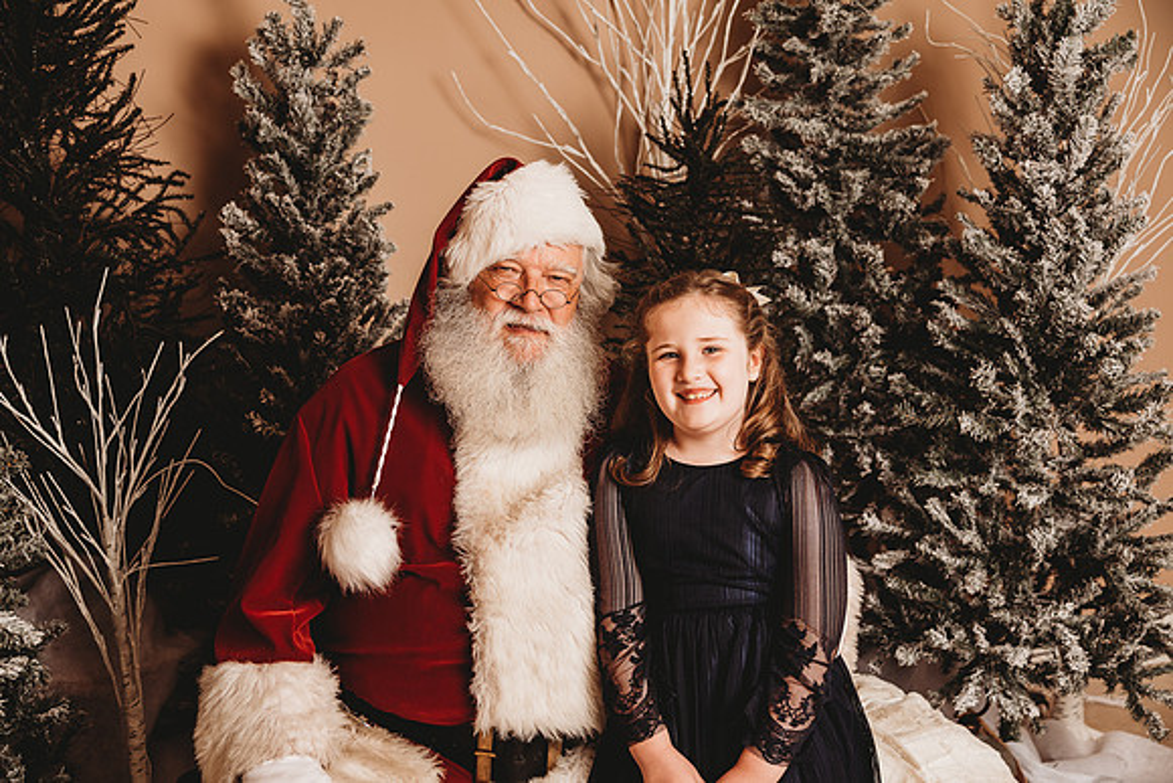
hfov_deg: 41.1
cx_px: 586
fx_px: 1564
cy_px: 392
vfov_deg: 28.1
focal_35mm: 48
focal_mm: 48
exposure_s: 1/160
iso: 100
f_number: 4
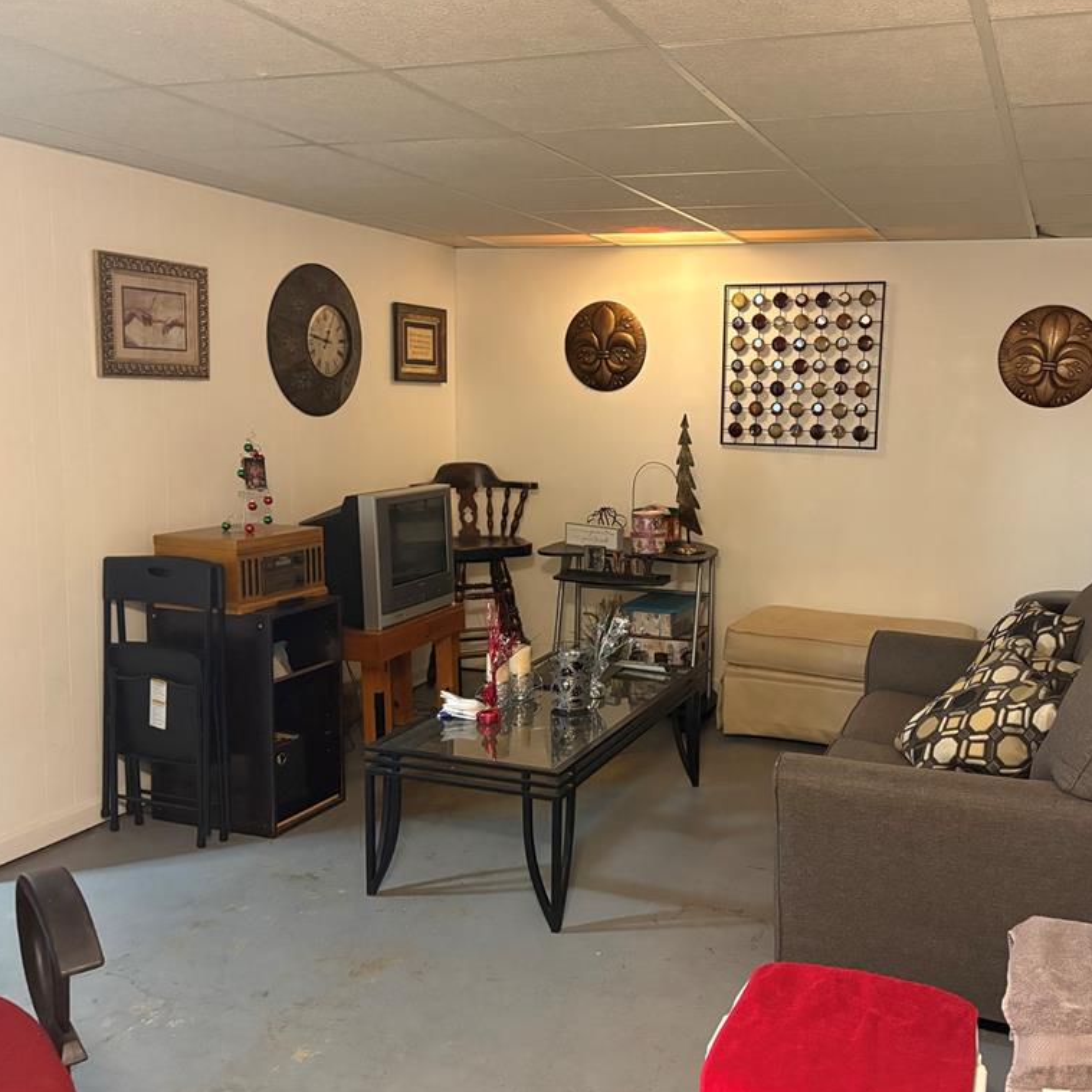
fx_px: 1106
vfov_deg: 52.5
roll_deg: -1.4
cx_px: 659
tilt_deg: -7.8
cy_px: 545
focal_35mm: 31
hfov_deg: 52.2
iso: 640
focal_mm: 5.96
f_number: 1.6
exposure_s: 1/30
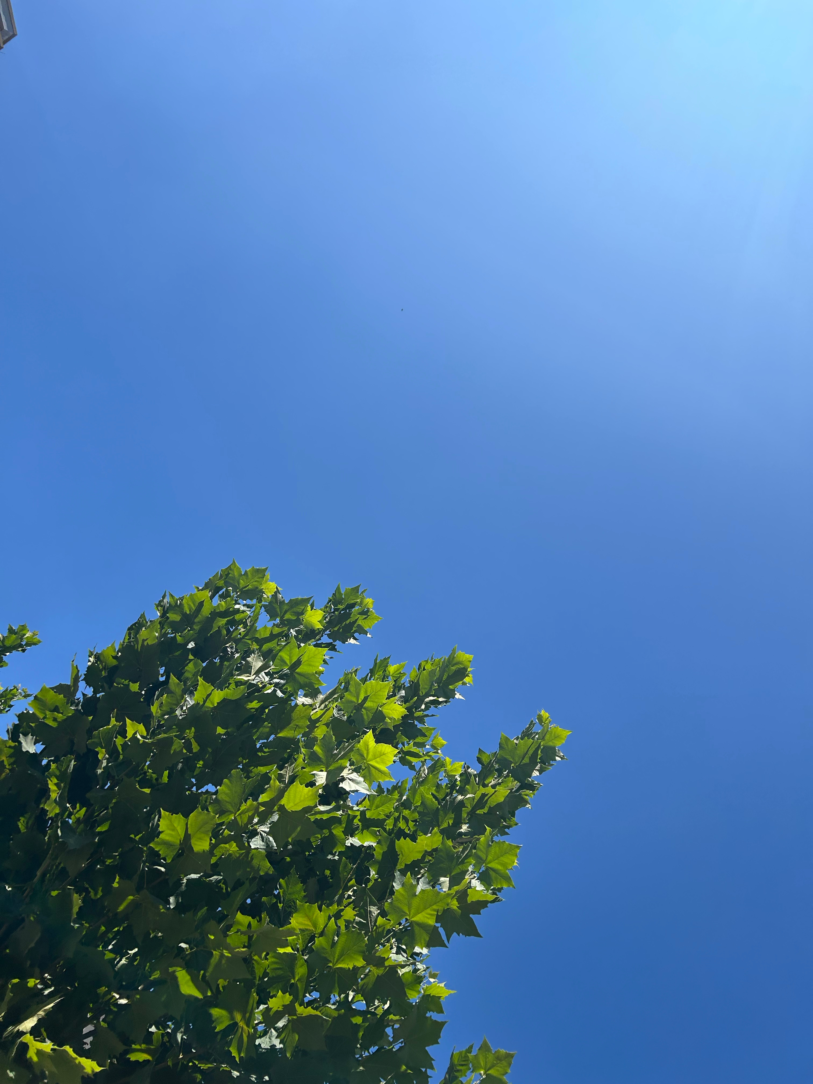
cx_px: 406
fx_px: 814
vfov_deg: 67.3
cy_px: 542
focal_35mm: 26
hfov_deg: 53.1
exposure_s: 1/5882
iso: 50
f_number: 1.5
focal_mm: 5.7
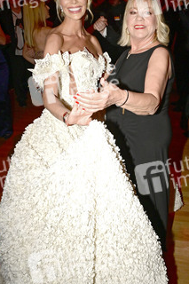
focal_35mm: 30
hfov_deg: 43.5
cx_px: 99
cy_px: 130
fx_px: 236
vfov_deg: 61.9
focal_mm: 24
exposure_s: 1/200
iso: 4000
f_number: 8
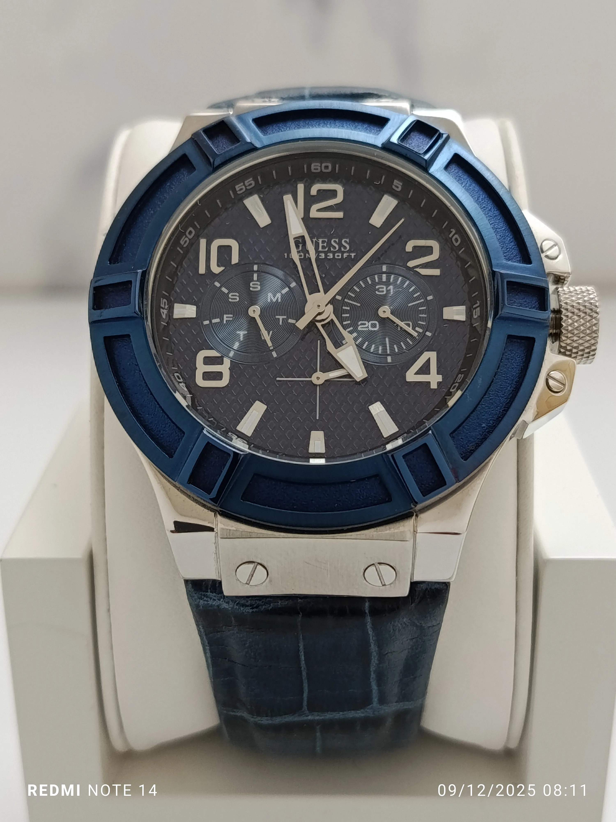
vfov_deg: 39.7
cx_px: 308
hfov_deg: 30.3
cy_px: 411
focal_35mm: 48
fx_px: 1139
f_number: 1.7
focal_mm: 5.24
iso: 1138
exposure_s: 1/100
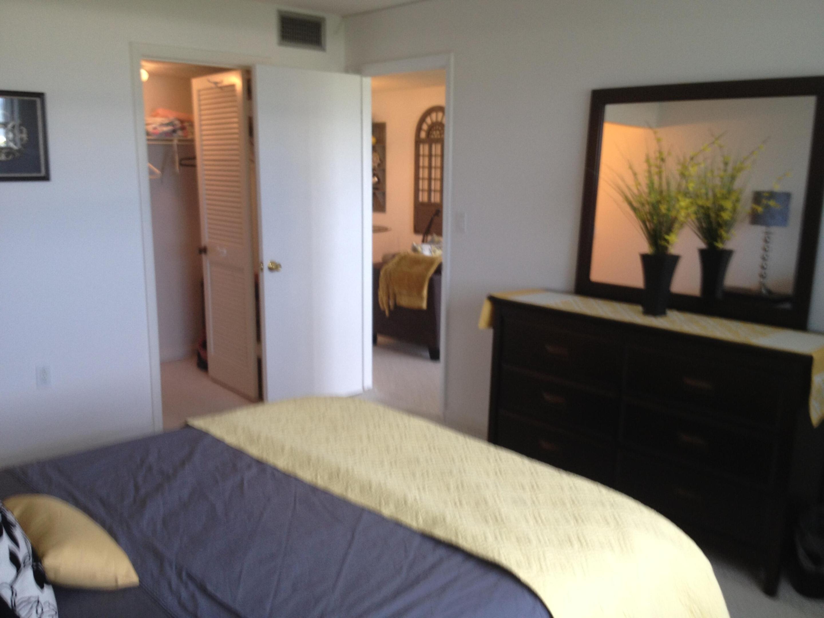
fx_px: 833
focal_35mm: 35
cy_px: 309
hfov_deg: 52.6
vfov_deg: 40.7
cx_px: 412
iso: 80
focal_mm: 4.28
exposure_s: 1/30
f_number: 2.4
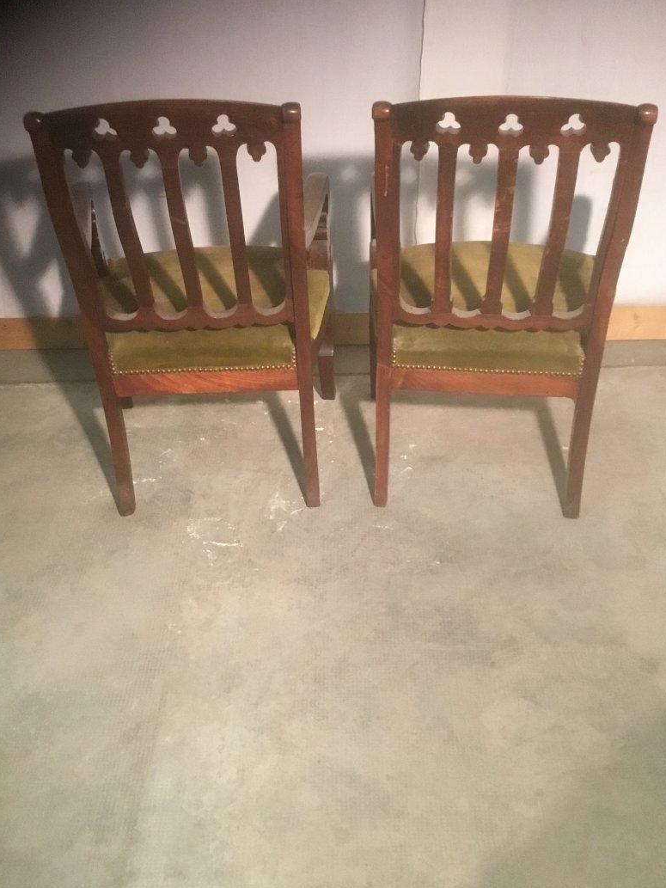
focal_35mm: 36
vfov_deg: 51.3
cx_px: 341
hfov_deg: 39.7
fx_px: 923
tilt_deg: -34.5
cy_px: 443
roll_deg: +0.5
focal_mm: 3.3
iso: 200
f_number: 2.4
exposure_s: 1/25
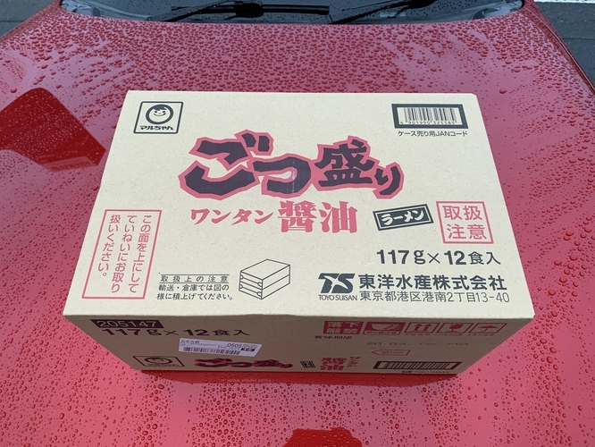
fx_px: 447
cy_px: 224
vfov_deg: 53.1
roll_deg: +2.4
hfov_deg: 67.3
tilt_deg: -43.1
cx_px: 298
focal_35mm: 26
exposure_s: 1/79
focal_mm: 4.25
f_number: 1.8
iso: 100
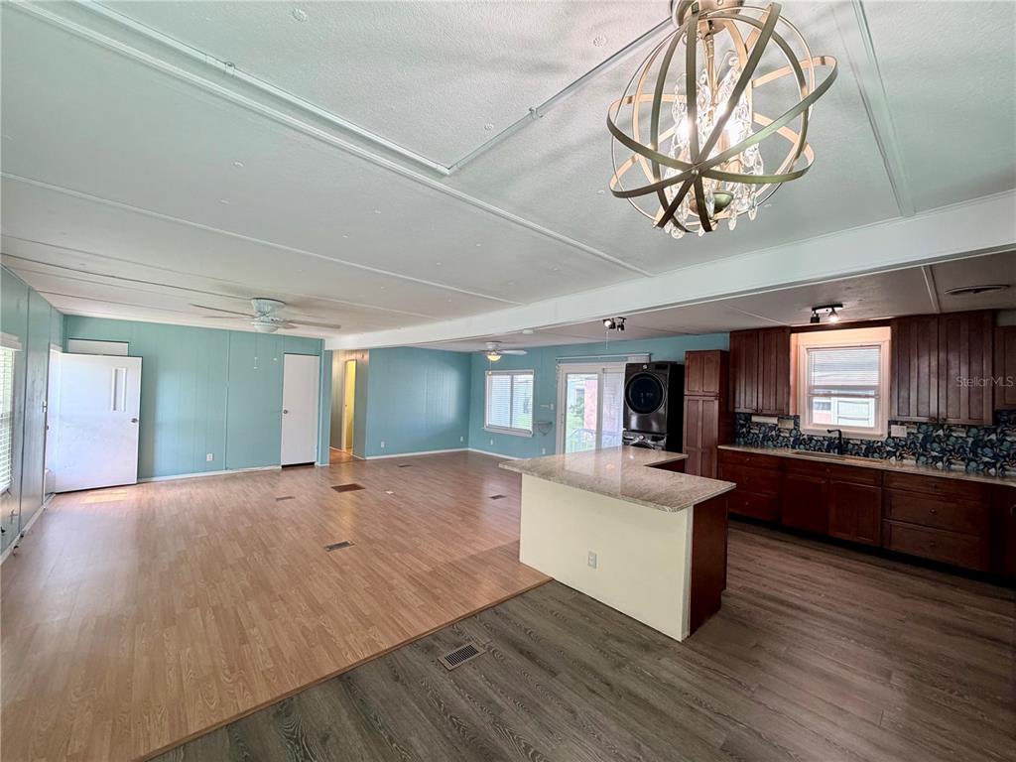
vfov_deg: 85.7
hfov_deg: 102.1
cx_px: 508
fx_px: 411
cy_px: 381
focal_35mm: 14
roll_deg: -1.2
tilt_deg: +1.1
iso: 160
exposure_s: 1/120
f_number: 2.2
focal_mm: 2.22
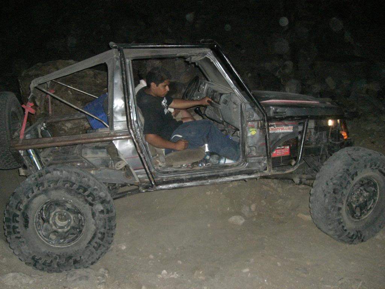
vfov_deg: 37.7
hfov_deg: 49.0
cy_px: 144
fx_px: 423
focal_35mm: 38
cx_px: 192
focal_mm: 6.2
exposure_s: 1/60
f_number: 2.7
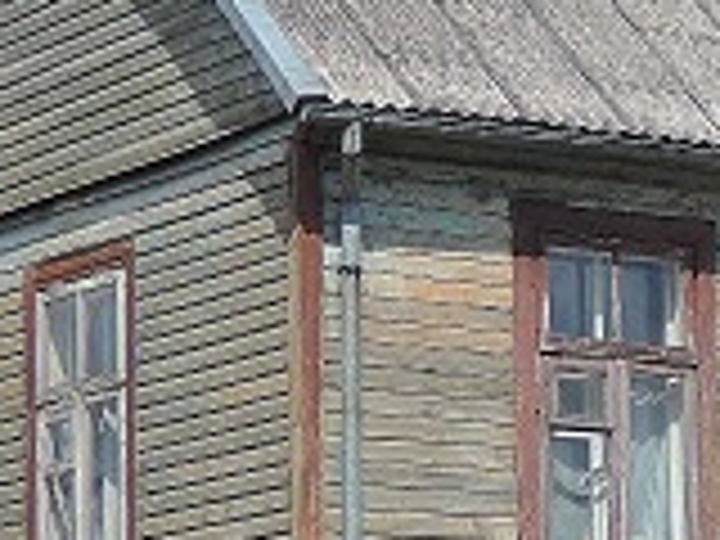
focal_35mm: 225
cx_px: 873
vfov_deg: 6.6
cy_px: 369
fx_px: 4680
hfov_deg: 8.7
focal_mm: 9.6
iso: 80
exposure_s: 1/1250
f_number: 3
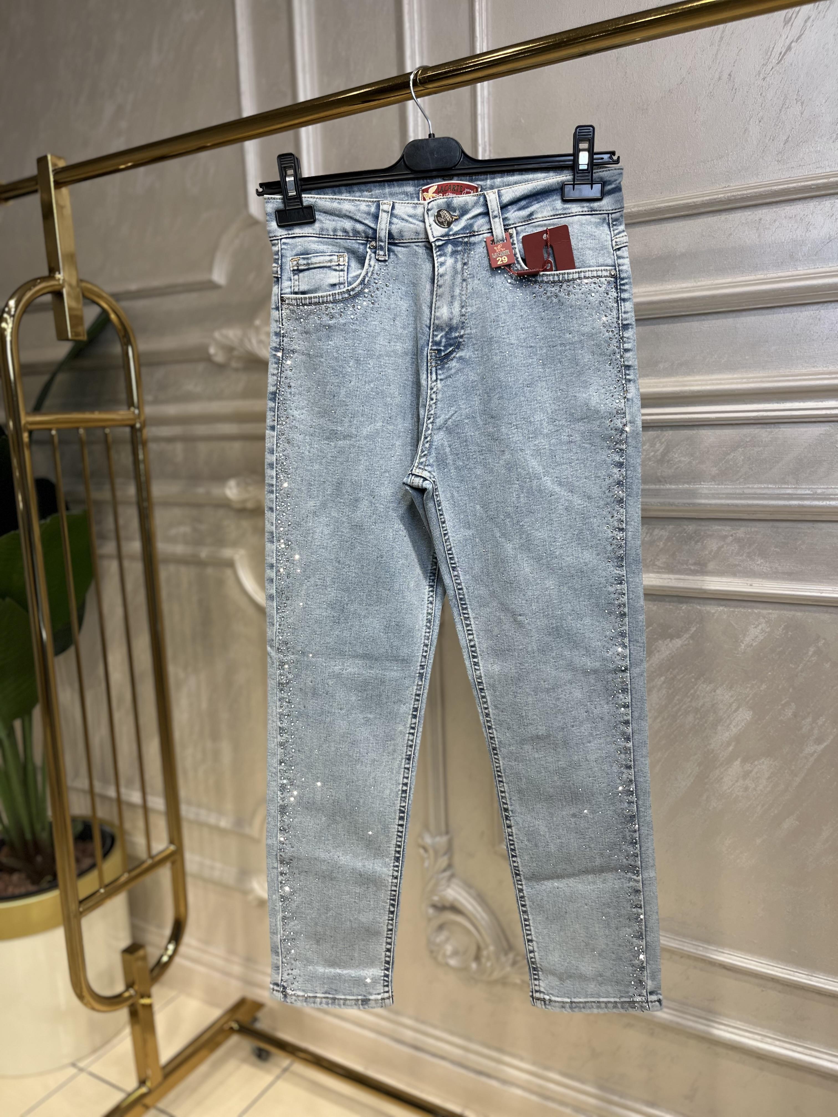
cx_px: 419
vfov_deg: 67.3
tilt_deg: -8.5
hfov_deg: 53.1
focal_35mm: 26
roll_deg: +2.0
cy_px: 558
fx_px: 839
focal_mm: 5.1
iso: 50
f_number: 1.6
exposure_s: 1/449
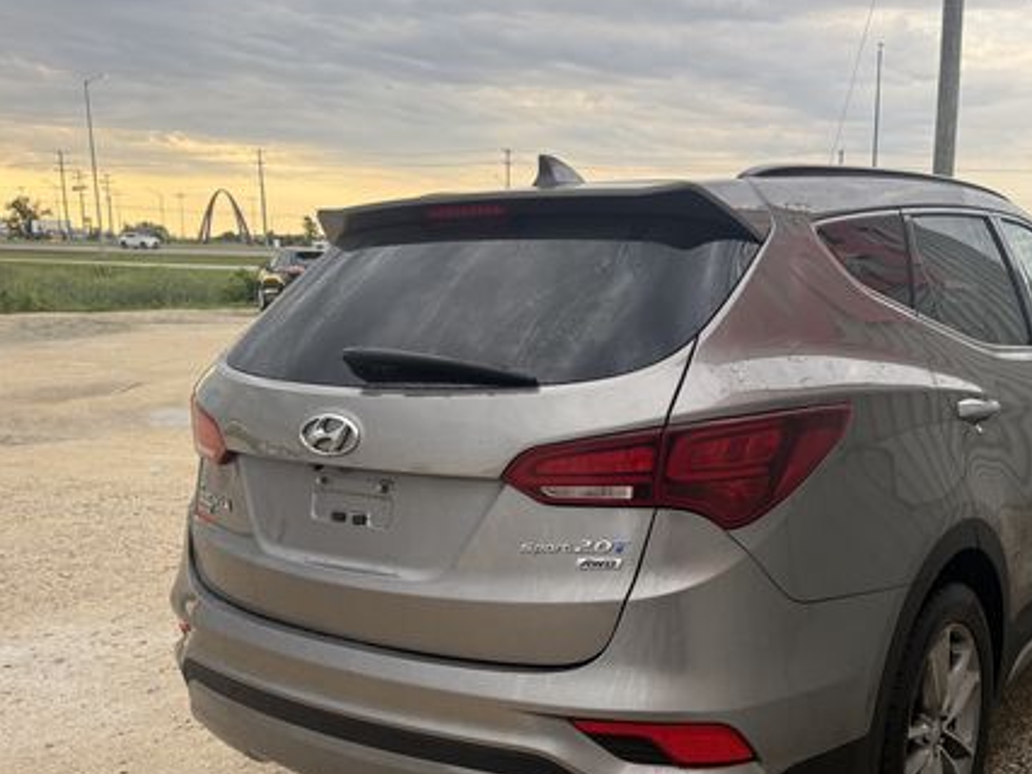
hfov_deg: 50.8
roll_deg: -1.4
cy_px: 515
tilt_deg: -12.2
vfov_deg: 39.2
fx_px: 1073
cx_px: 653
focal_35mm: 36
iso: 100
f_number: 1.78
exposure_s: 1/589
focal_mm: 6.76
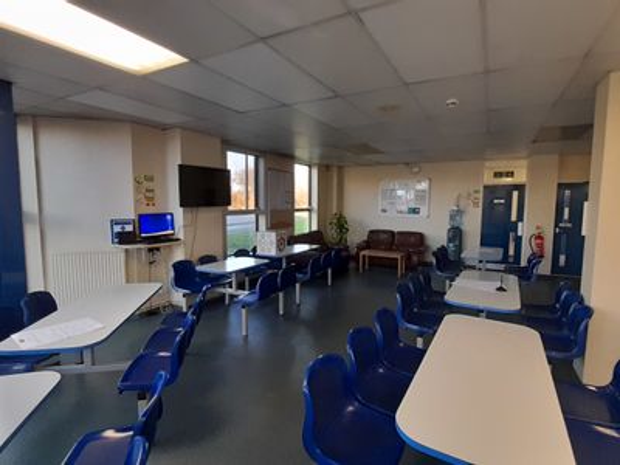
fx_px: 233
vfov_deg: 89.9
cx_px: 310
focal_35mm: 13
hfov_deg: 106.2
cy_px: 232
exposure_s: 1/50
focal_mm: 1.42
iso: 250
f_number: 2.2
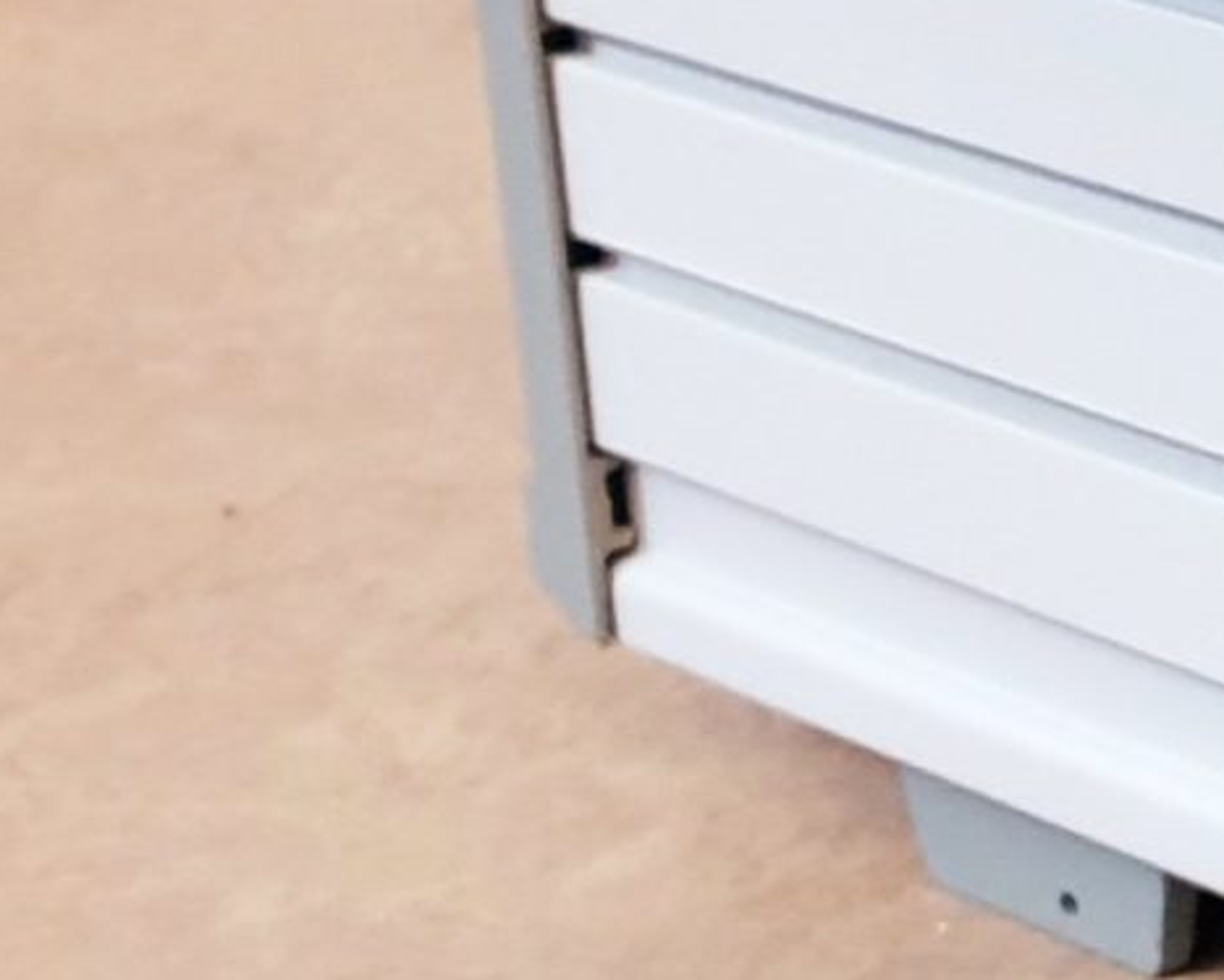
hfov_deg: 11.5
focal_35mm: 139
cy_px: 105
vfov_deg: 11.1
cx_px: 2899
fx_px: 5037
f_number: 2.4
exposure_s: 1/33
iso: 320
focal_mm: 4.3
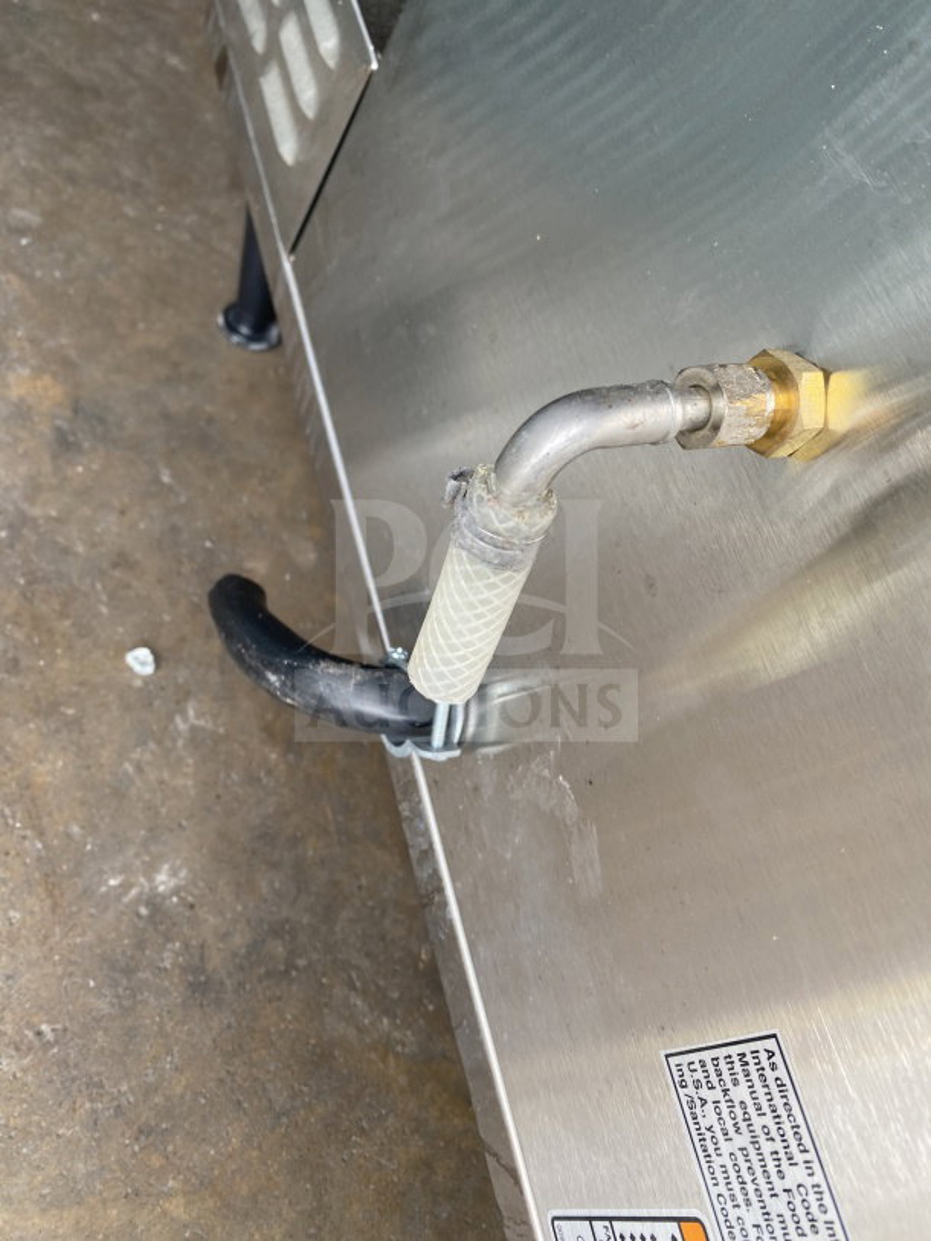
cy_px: 620
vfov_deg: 67.3
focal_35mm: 26
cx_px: 466
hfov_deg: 53.1
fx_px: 932
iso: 32
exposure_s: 1/121
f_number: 1.8
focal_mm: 4.25
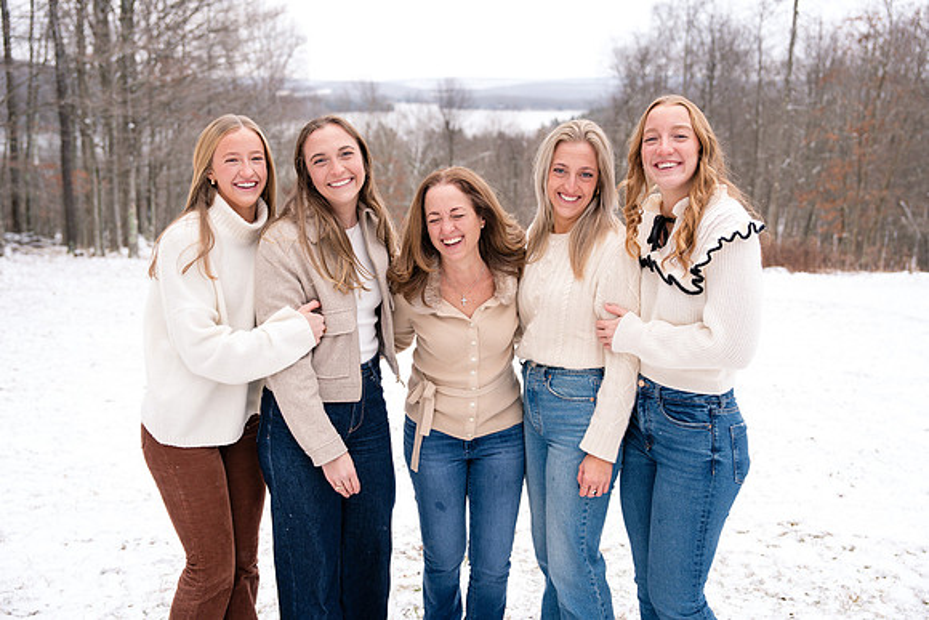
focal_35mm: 35
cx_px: 464
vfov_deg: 37.9
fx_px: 903
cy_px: 310
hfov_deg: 54.4
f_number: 3.2
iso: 400
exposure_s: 1/250
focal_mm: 35
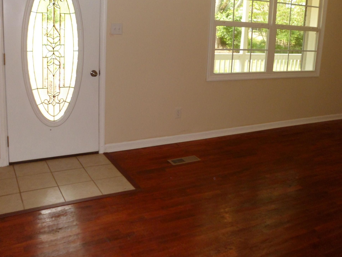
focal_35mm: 35
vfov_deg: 40.3
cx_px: 169
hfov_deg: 52.6
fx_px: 346
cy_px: 88
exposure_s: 1/45
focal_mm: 4.9
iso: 160
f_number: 3.3
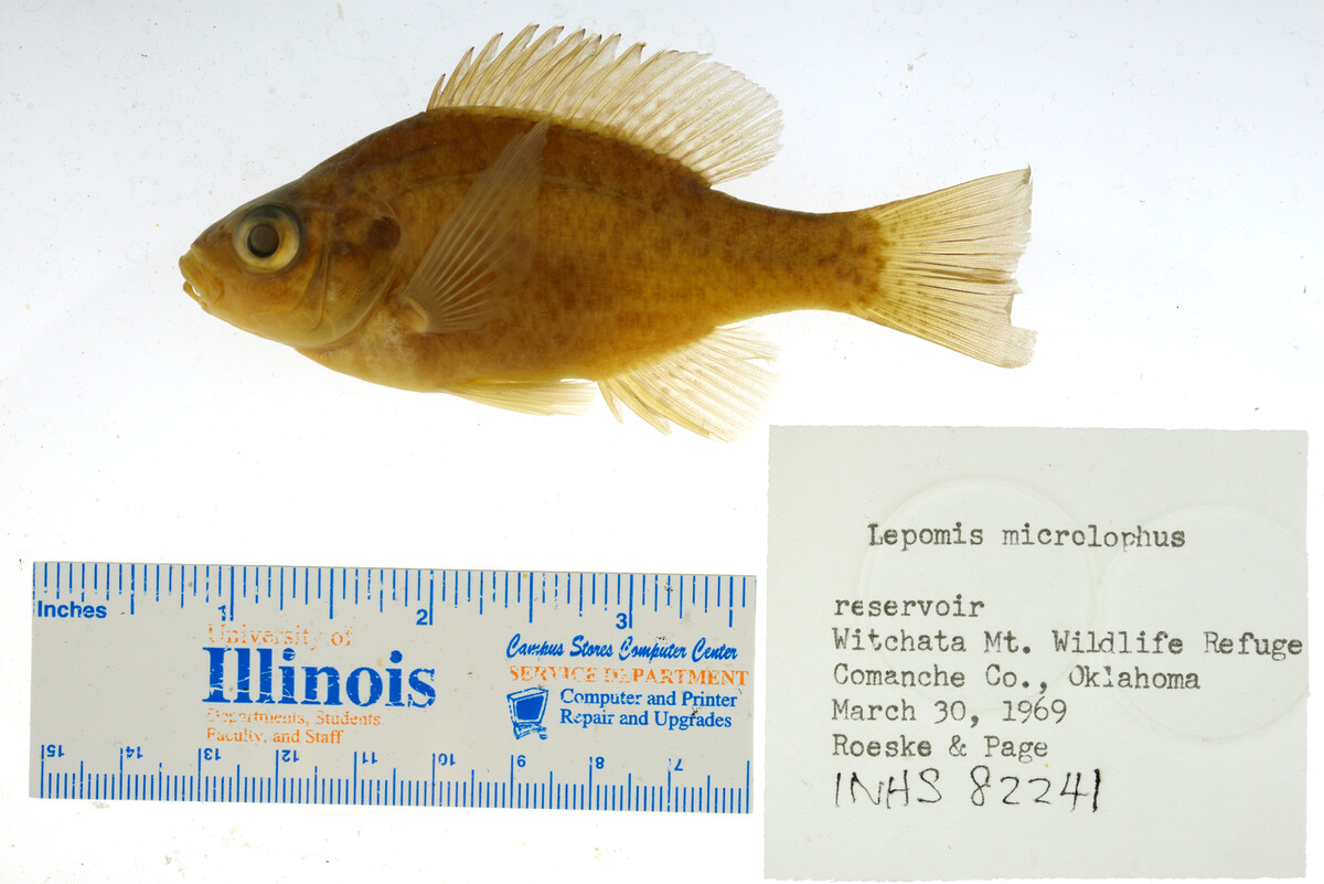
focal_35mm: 60
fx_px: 2207
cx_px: 662
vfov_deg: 22.6
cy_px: 442
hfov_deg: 33.4
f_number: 10
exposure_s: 1/125
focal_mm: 60
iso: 100
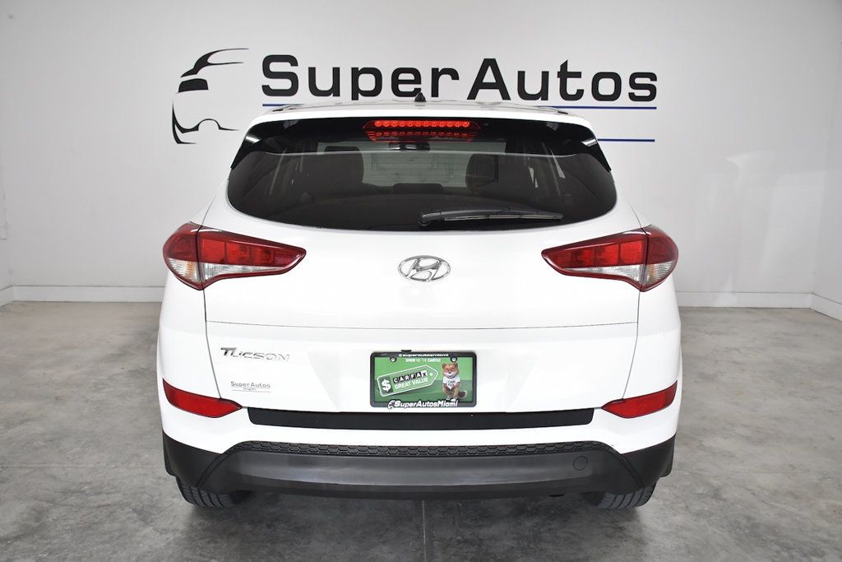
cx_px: 421
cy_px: 281
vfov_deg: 38.9
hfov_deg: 55.8
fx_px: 795
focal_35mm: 34
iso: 1250
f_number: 4
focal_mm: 23
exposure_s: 1/1250
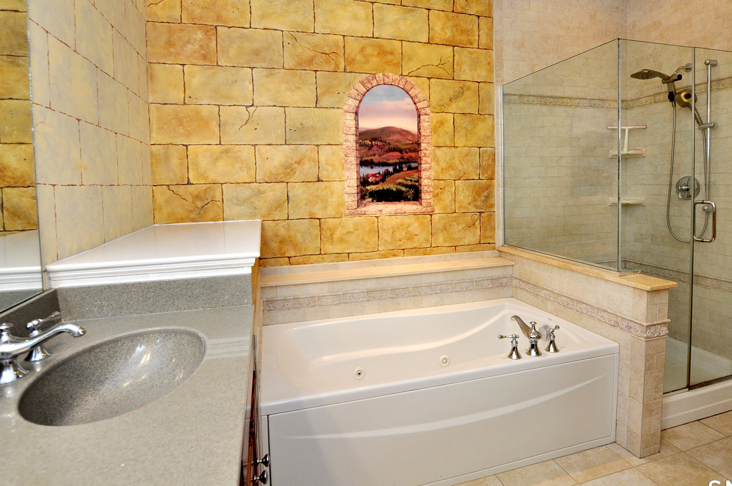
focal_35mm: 19
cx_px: 383
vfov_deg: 63.9
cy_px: 197
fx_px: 386
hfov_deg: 86.9
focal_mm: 10
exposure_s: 1/50
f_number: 4.5
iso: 500
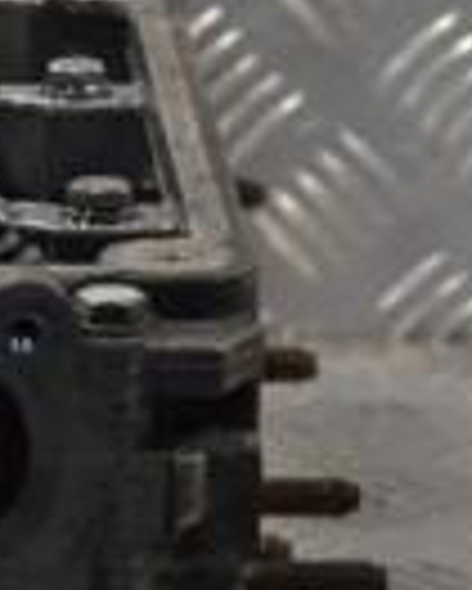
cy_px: 446
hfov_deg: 5.3
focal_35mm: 289
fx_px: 5043
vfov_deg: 6.7
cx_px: -378
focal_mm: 45
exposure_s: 1/320
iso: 3200
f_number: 9
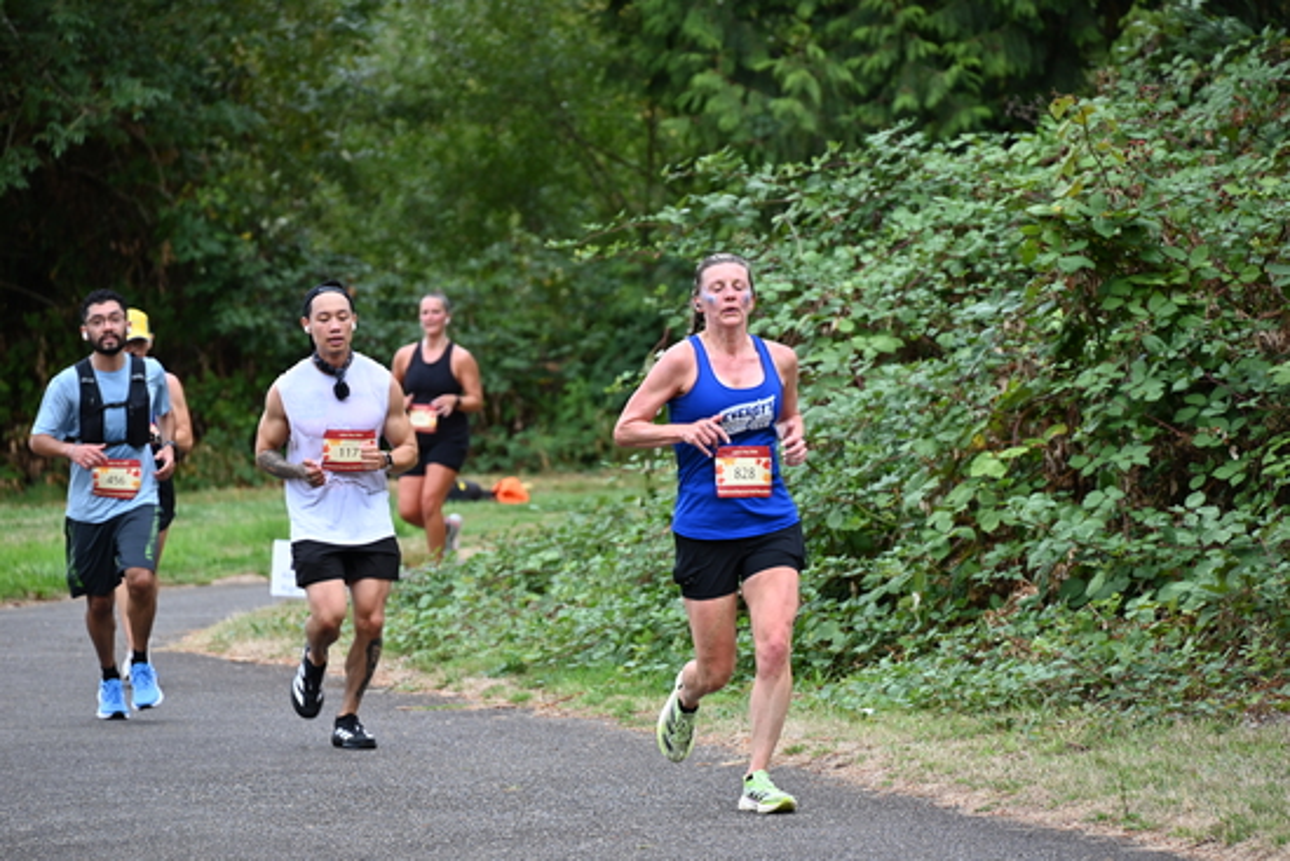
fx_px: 7168
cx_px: 645
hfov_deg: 10.3
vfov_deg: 6.9
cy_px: 430
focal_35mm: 200
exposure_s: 1/250
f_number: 6.3
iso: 560
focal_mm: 200
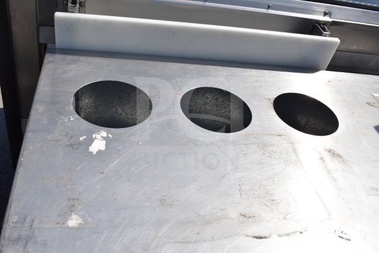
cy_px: 126
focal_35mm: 34
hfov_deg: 55.1
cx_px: 190
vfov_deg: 38.4
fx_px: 363
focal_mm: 23
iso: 200
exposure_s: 1/640
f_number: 13
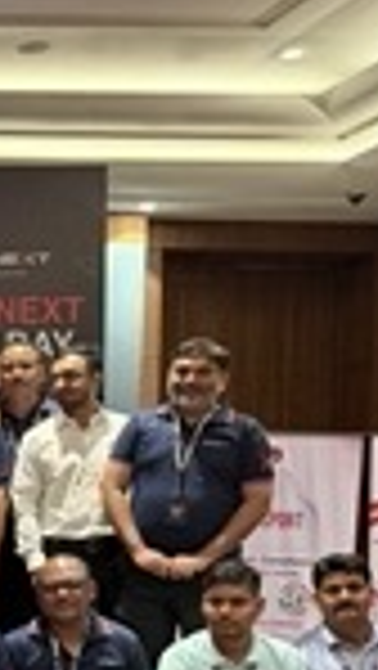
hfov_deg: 14.3
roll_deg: -0.8
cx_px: -382
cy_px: 585
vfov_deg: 29.1
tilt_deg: -2.0
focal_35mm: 70
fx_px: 1245
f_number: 1.78
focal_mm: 6.76
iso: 640
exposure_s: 1/50
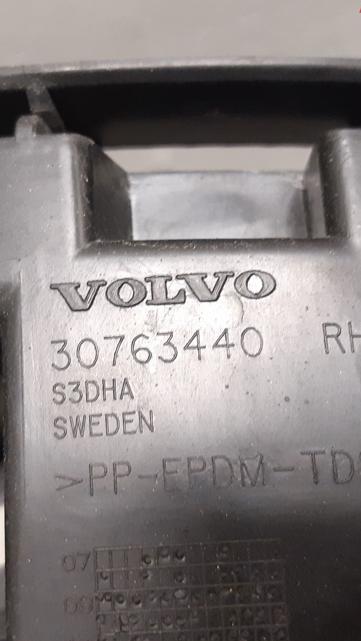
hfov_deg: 25.4
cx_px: 146
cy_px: 324
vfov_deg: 43.7
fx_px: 800
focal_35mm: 47
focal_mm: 3.93
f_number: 1.7
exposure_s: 1/33
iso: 250
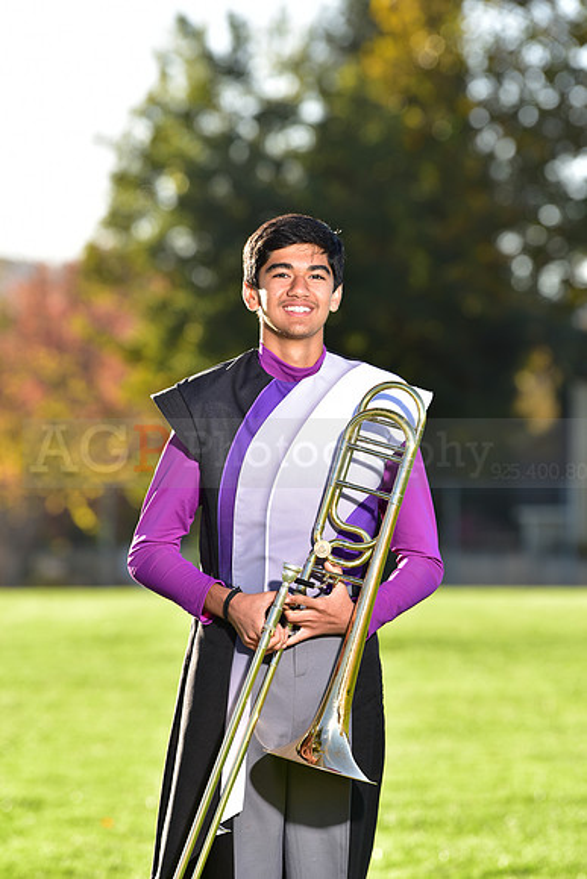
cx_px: 294
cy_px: 440
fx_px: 4888
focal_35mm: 200
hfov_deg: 6.9
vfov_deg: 10.3
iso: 100
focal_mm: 200
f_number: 5
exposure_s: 1/200
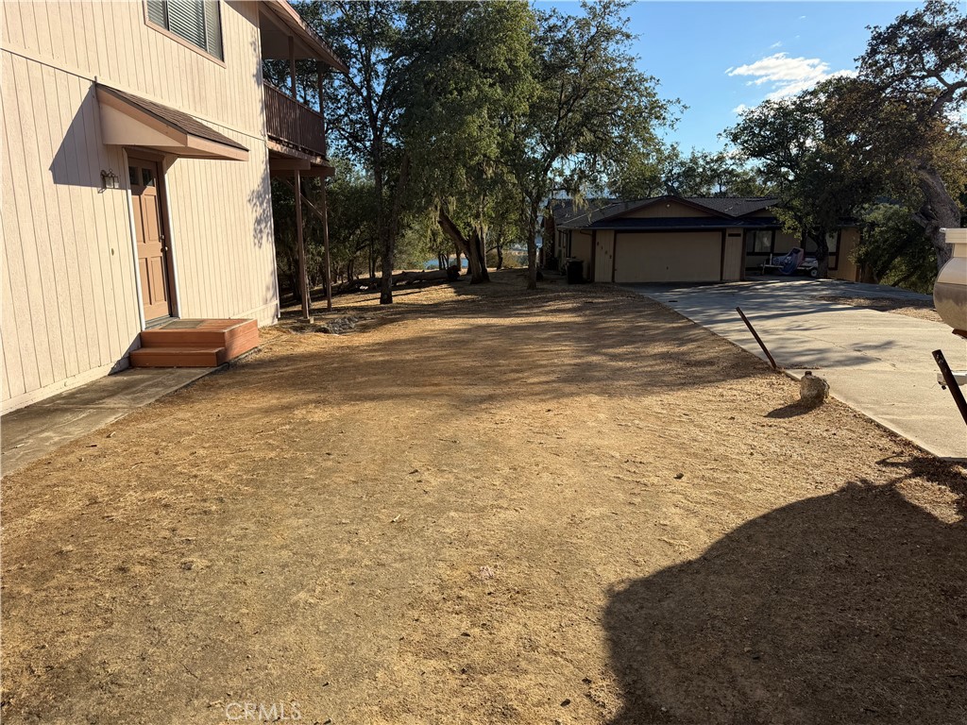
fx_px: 670
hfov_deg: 71.6
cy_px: 362
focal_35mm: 24
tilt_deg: -9.8
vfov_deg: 56.8
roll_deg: +0.4
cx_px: 484
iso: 80
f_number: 1.78
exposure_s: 1/3145
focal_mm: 6.76
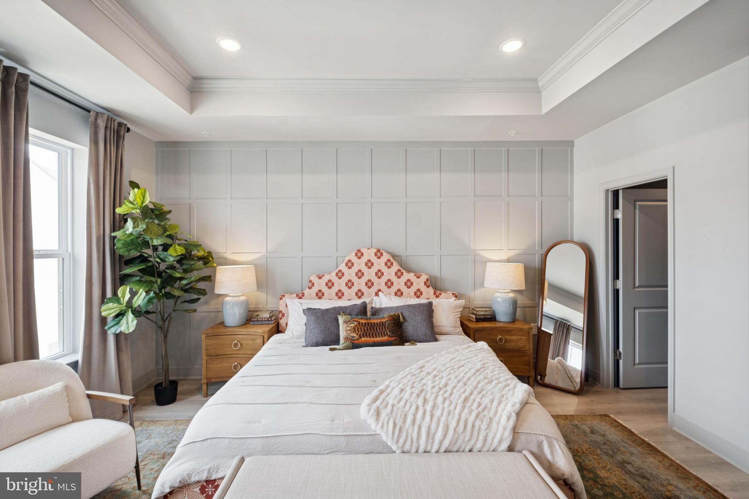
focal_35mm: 15
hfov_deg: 100.4
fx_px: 312
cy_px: 250
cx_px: 374
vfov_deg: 77.3
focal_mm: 10
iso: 400
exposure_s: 1/30
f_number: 8
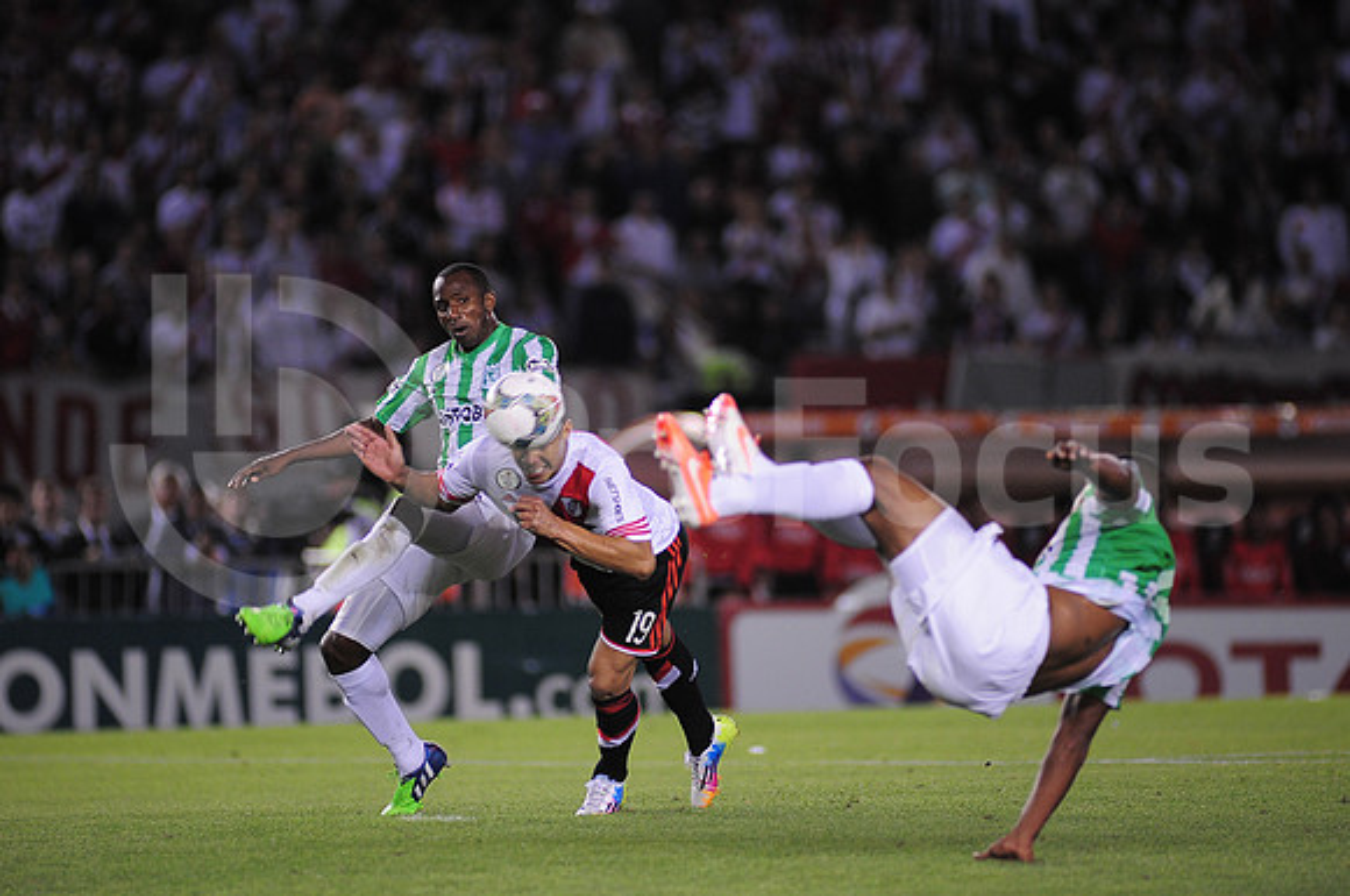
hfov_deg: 6.9
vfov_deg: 4.6
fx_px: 11234
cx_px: 675
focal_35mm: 300
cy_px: 448
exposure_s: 1/640
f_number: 2.8
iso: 1600
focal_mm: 300
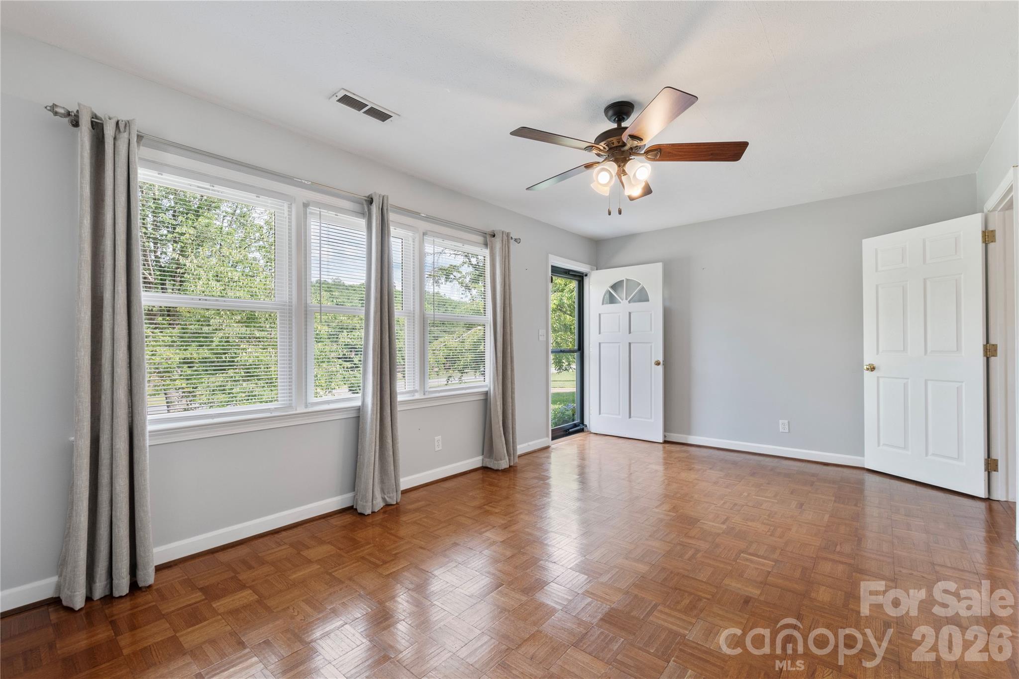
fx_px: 425
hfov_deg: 100.4
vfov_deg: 77.3
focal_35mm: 15
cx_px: 510
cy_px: 340
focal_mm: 10
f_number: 8
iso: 400
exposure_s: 1/2.5
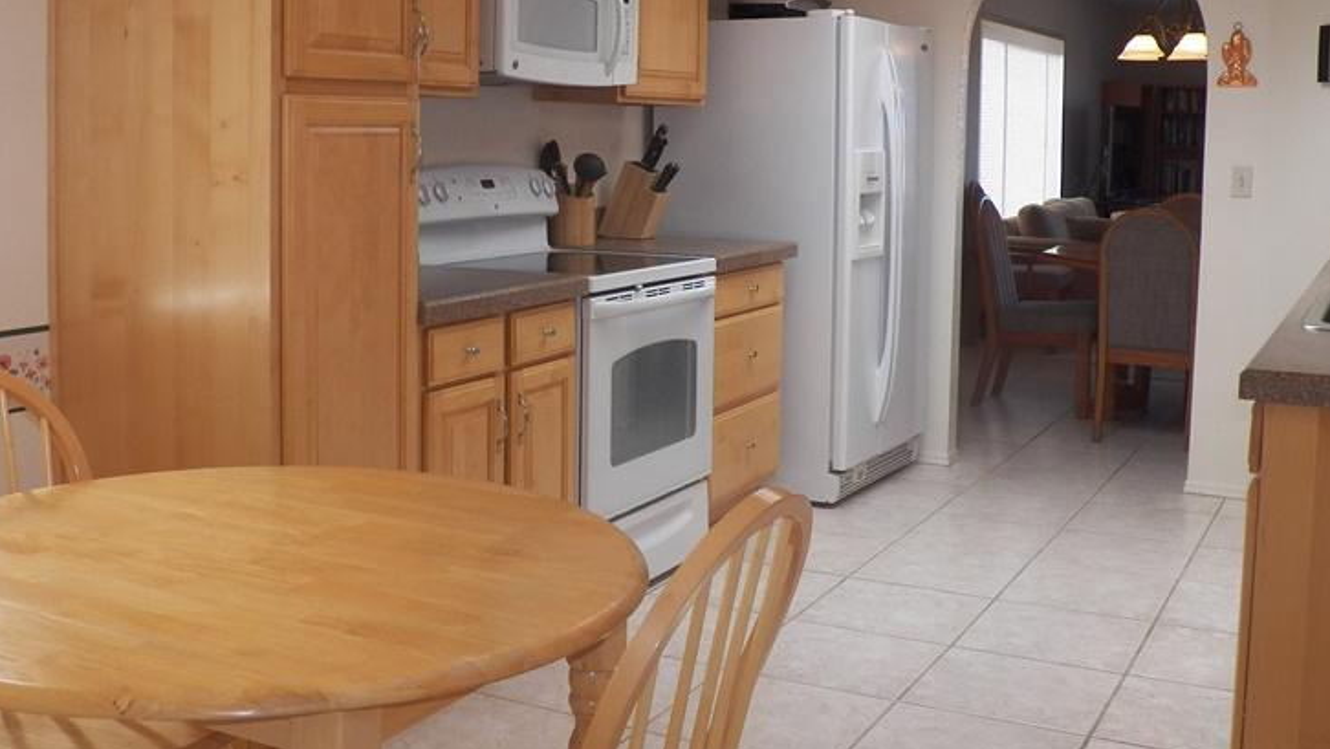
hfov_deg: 48.3
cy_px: 214
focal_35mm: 42
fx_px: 1482
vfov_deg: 28.1
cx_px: 605
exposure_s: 1/125
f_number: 2.8
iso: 125
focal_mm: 4.9
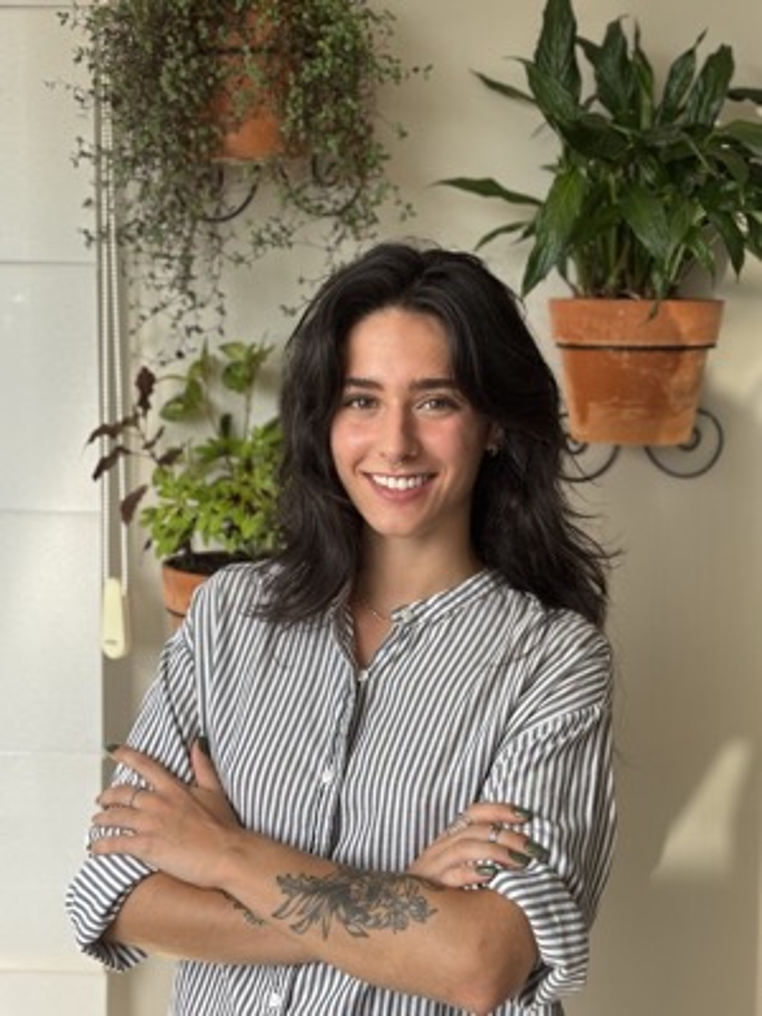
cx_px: 381
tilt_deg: -5.5
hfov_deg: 28.0
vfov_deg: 36.8
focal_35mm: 52
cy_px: 508
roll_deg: -0.4
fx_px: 1526
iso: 32
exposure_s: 1/246
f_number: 1.6
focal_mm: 5.96
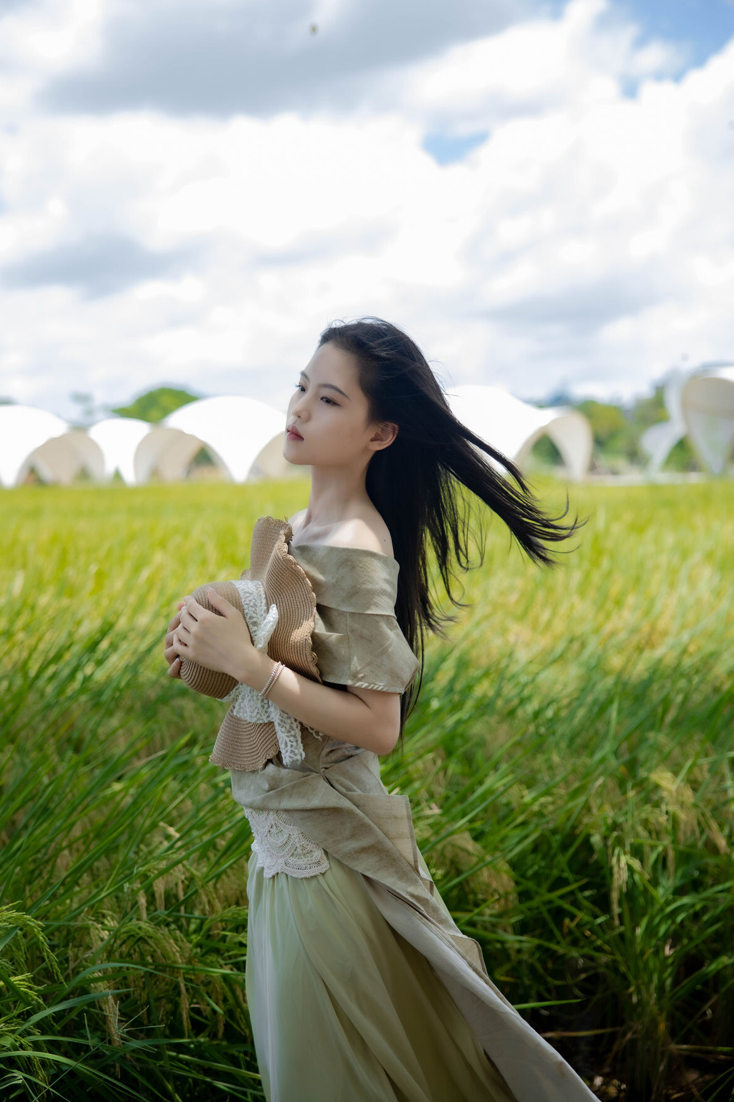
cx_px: 361
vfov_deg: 38.9
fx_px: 1560
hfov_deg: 26.5
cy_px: 551
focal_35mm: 51
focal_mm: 50
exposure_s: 1/500
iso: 100
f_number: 2.8
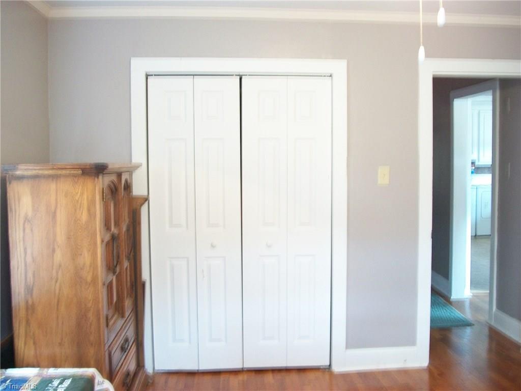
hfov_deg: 56.8
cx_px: 260
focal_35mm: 32
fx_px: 482
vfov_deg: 44.2
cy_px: 196
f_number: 2.9
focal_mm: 5.7
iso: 160
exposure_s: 1/5
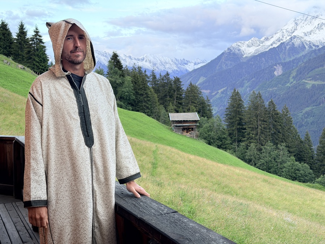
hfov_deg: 39.7
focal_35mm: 48
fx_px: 451
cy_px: 122
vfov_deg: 30.3
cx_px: 162
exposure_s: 1/118
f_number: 1.78
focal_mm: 6.76
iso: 200
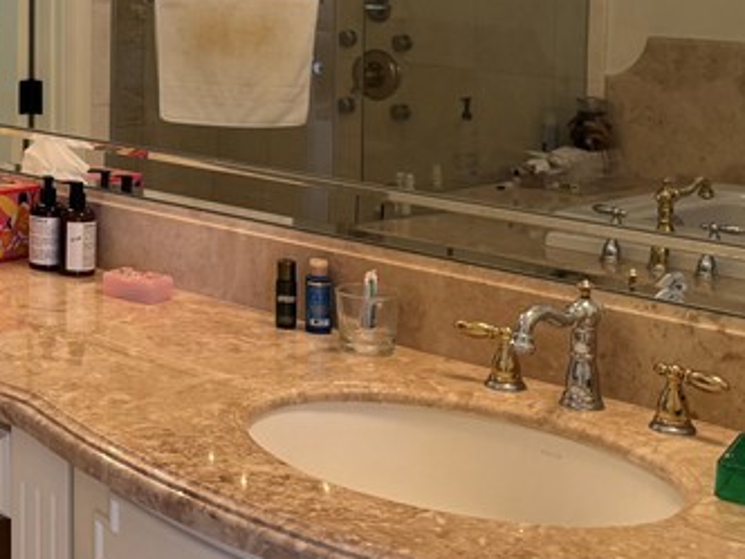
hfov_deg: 24.3
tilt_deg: -2.8
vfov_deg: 19.4
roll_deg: +1.1
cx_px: -105
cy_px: 16
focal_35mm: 74
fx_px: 1593
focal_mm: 6.76
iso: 125
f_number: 1.78
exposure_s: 1/60
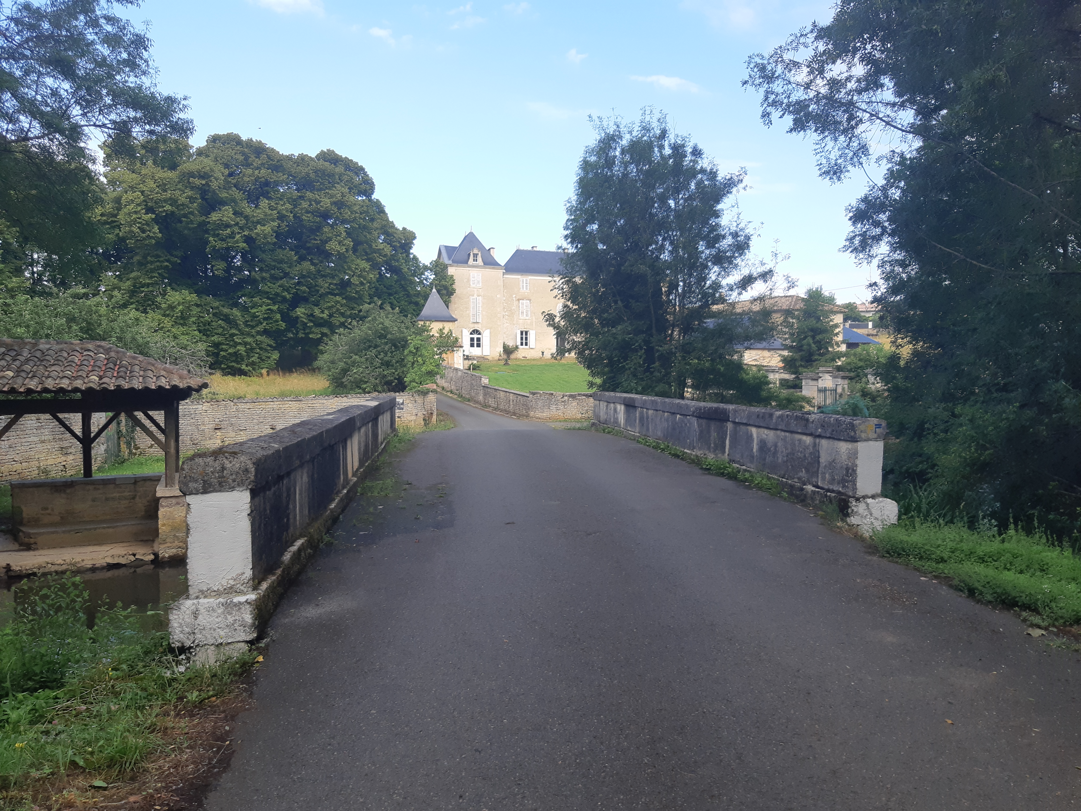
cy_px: 406
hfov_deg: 67.3
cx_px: 540
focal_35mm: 26
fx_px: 812
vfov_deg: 53.1
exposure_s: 1/627
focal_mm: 3.93
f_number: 1.7
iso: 40
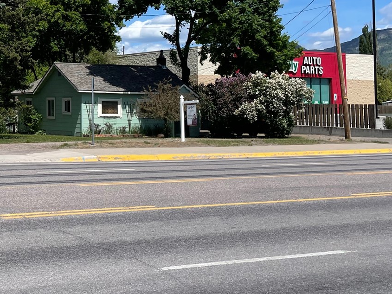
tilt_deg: +4.5
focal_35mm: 63
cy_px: 51
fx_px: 714
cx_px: -24
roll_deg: +0.3
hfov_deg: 28.3
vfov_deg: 22.9
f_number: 1.6
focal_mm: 4.2
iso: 32
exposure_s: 1/4000
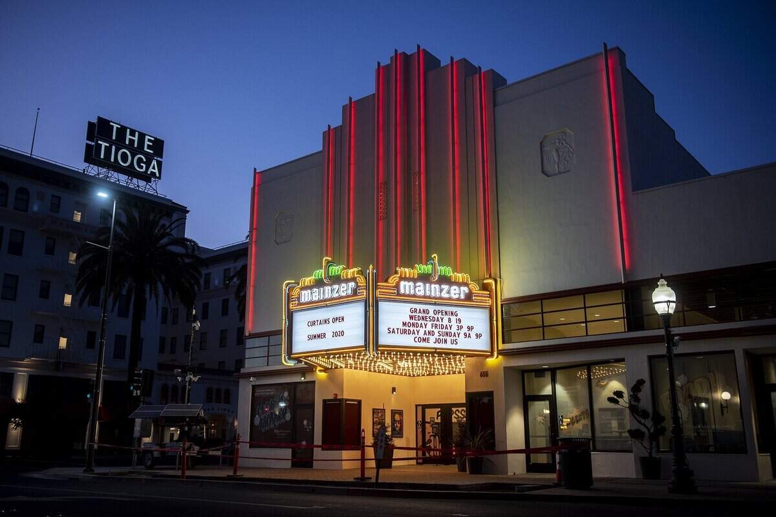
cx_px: 388
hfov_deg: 58.7
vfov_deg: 41.1
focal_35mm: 32
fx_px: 690
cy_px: 258
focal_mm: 32
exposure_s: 1/200
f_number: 2.8
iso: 400
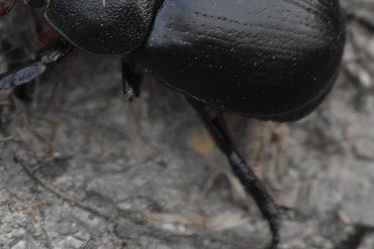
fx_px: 12128
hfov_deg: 1.8
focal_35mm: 1167
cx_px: 51
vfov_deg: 1.2
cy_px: 71
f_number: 18
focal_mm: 300
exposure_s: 1/200
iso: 2500
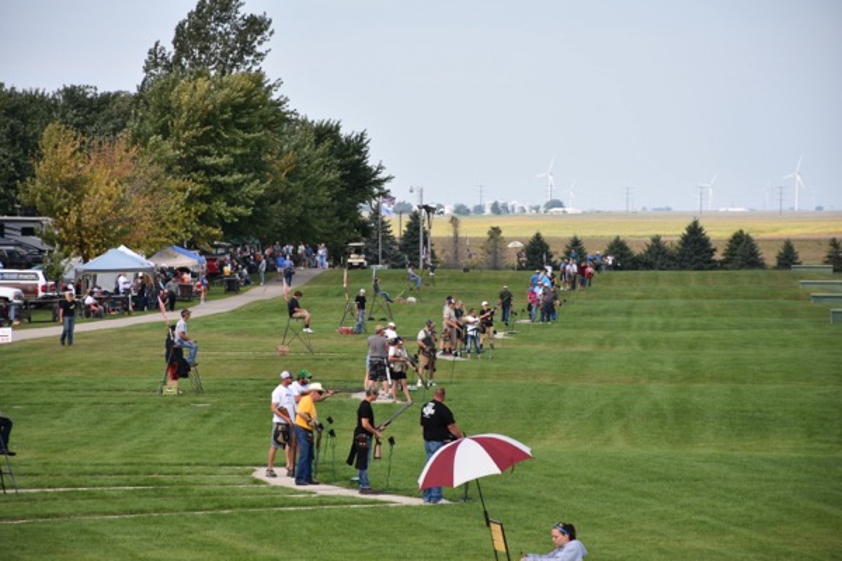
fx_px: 4911
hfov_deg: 9.8
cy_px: 280
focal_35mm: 210
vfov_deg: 6.5
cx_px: 421
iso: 100
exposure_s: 1/250
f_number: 8
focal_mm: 140
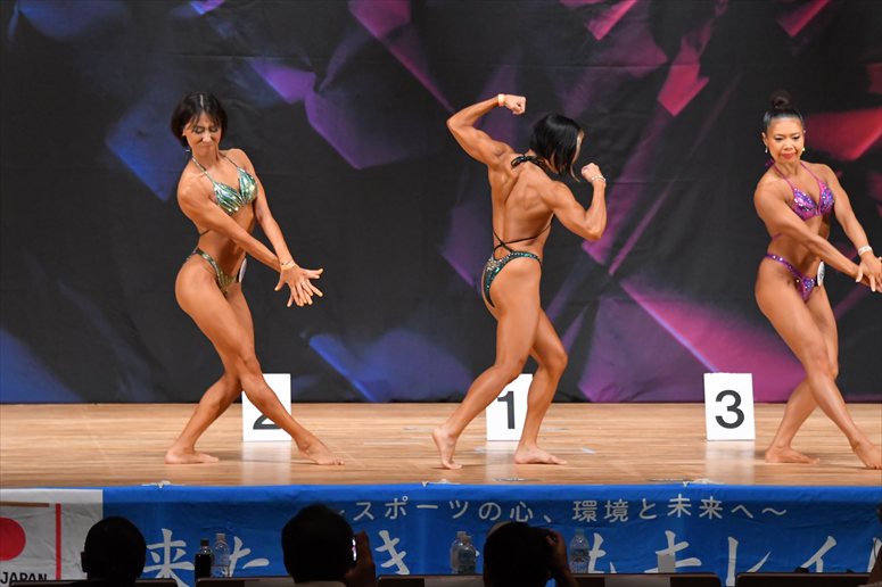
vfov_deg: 6.8
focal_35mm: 202
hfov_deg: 10.2
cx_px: 441
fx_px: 4947
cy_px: 294
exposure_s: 1/400
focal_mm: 135
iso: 5600
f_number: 5.6
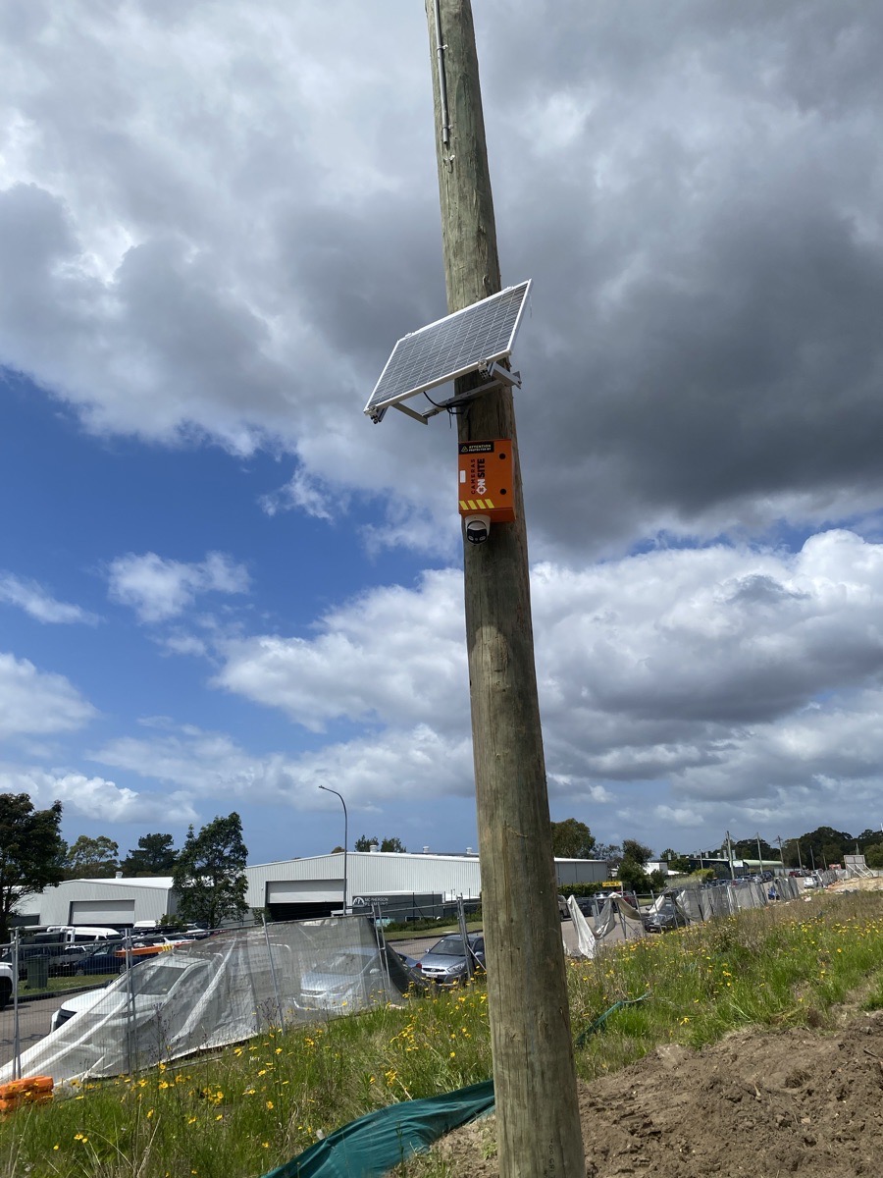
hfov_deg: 53.1
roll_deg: +1.3
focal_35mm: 26
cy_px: 589
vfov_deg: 67.3
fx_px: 884
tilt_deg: +17.9
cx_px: 442
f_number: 1.8
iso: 32
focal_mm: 4.25
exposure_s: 1/6410
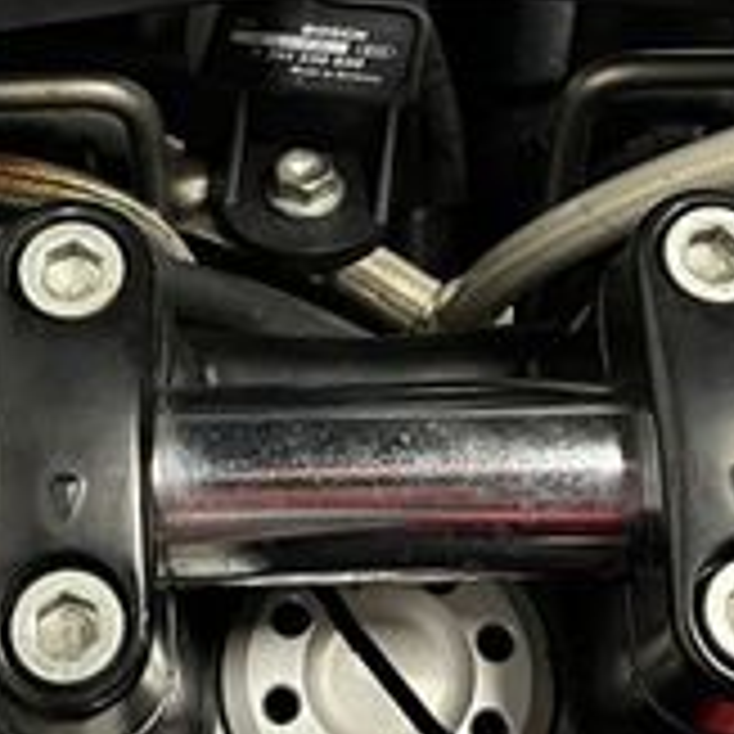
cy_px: 162
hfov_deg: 19.2
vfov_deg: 19.1
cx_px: 261
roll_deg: -6.4
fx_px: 2159
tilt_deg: -42.9
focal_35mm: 90
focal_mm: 5.1
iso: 400
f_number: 1.6
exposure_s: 1/60
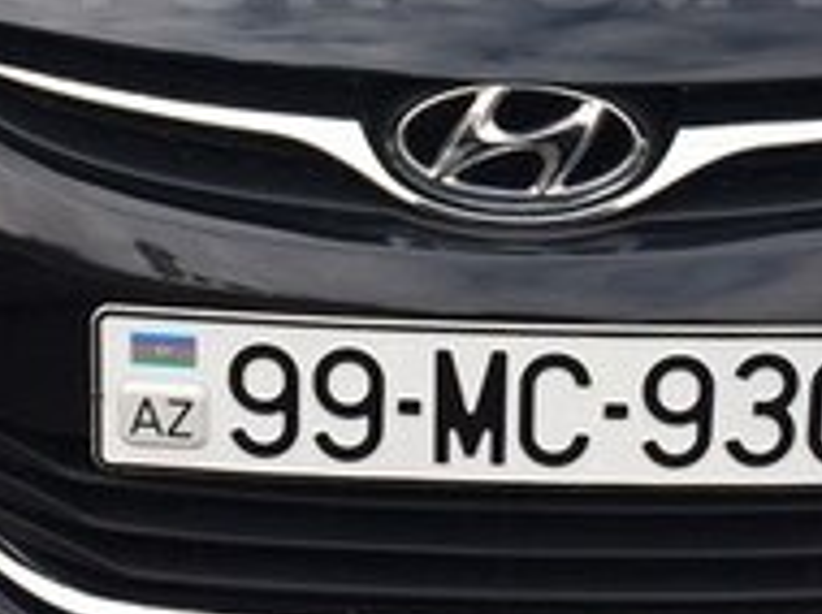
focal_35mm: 101
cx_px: 489
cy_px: -58
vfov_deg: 14.3
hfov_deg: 19.5
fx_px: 2395
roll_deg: -0.7
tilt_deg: -22.5
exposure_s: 1/540
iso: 32
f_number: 2.2
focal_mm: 4.15
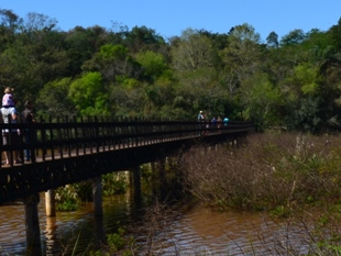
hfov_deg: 20.1
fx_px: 937
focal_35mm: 95
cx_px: 18
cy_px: 58
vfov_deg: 15.5
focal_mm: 20
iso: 100
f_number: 11
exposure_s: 1/125
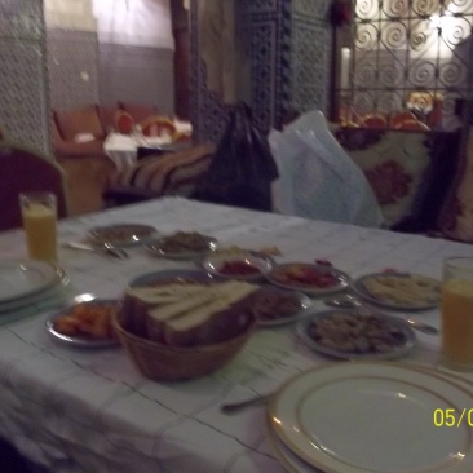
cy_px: 233
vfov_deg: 47.2
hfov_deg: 47.2
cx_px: 256
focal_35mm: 35
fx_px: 541
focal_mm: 4.1
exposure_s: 1/8
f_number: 3.3
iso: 400
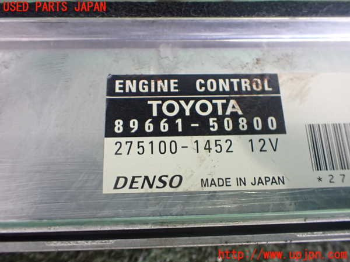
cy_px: 131
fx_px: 303
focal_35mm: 30
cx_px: 175
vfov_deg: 46.8
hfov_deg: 60.0
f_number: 2.3
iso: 640
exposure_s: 1/125
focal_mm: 5.4
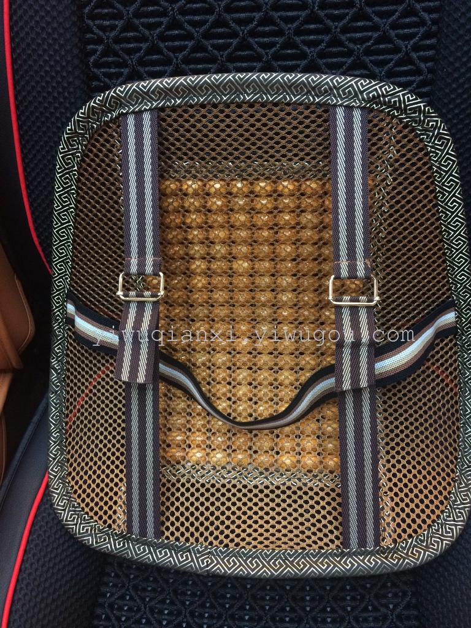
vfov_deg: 61.7
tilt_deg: -45.8
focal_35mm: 29
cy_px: 314
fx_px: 526
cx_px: 236
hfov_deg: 48.2
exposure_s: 1/33
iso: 250
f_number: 2.2
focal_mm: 4.15
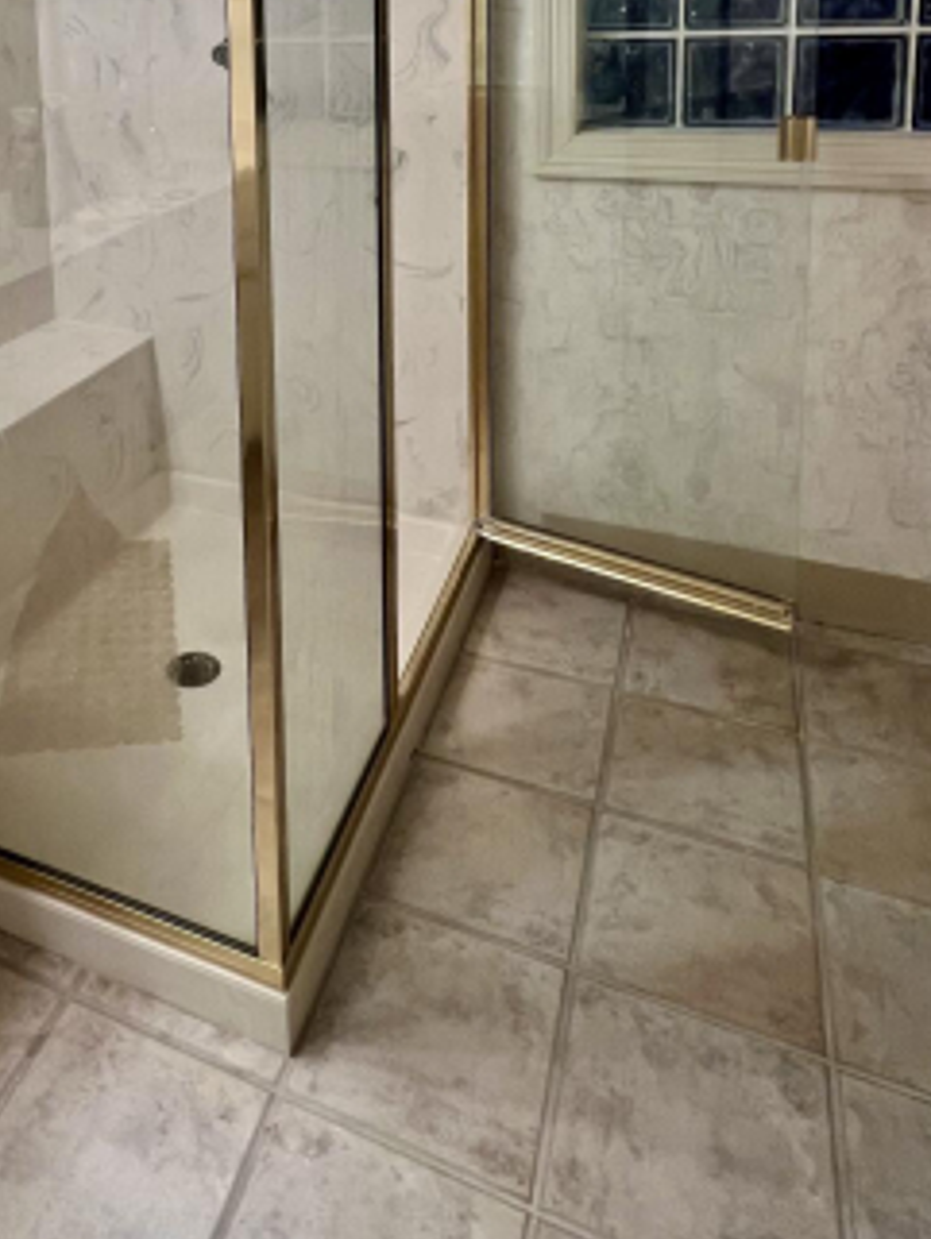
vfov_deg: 56.8
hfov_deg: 49.5
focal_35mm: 27
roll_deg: +2.4
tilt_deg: -7.5
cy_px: 137
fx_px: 968
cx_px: 240
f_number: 1.8
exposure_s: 1/60
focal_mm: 1.57
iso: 160
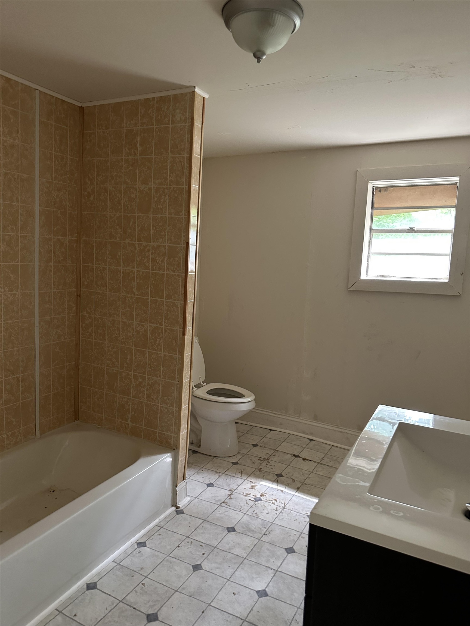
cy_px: 313
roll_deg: -0.3
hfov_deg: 56.8
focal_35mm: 24
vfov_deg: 71.6
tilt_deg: -8.1
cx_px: 235
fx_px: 434
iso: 500
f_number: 1.78
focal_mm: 6.86
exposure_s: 1/60
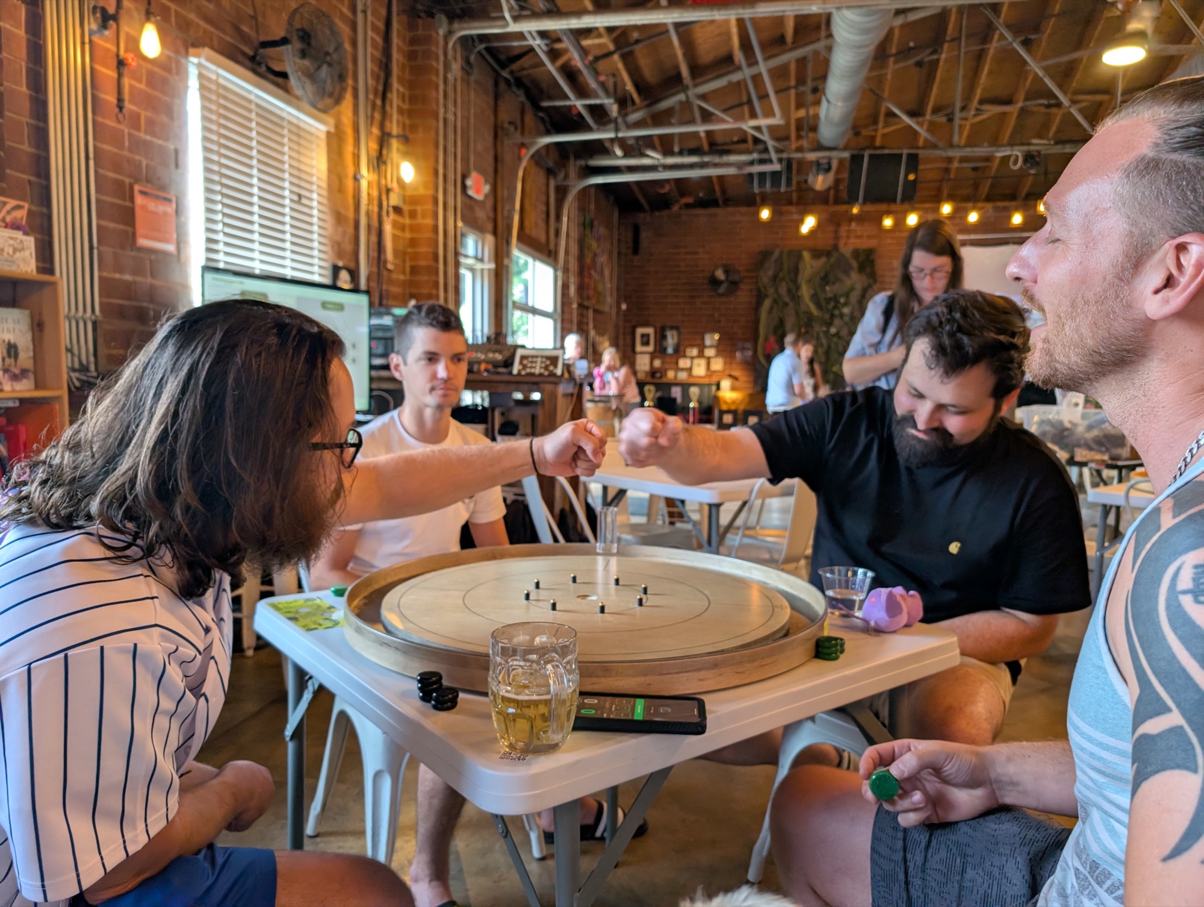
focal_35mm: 24
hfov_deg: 71.5
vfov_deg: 56.9
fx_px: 836
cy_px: 454
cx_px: 602
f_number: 1.68
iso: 407
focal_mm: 6.9
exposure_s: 1/120
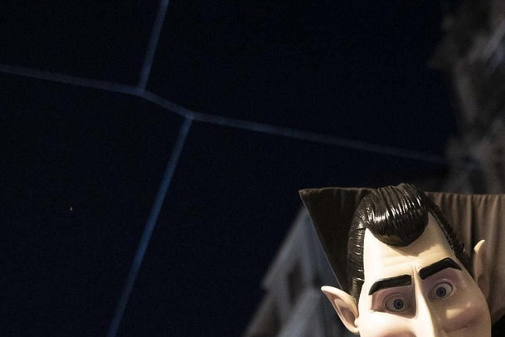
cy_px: 346
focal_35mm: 63
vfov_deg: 20.8
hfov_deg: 30.9
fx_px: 884
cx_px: 419
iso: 3200
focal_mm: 24
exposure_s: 1/250
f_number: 2
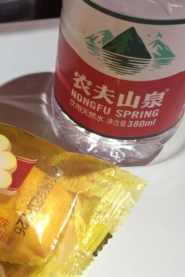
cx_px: 4
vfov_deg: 33.8
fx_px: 454
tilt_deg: -43.1
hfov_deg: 22.2
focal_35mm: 59
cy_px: 110
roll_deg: -0.9
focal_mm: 4.15
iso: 100
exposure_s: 1/33
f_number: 2.2
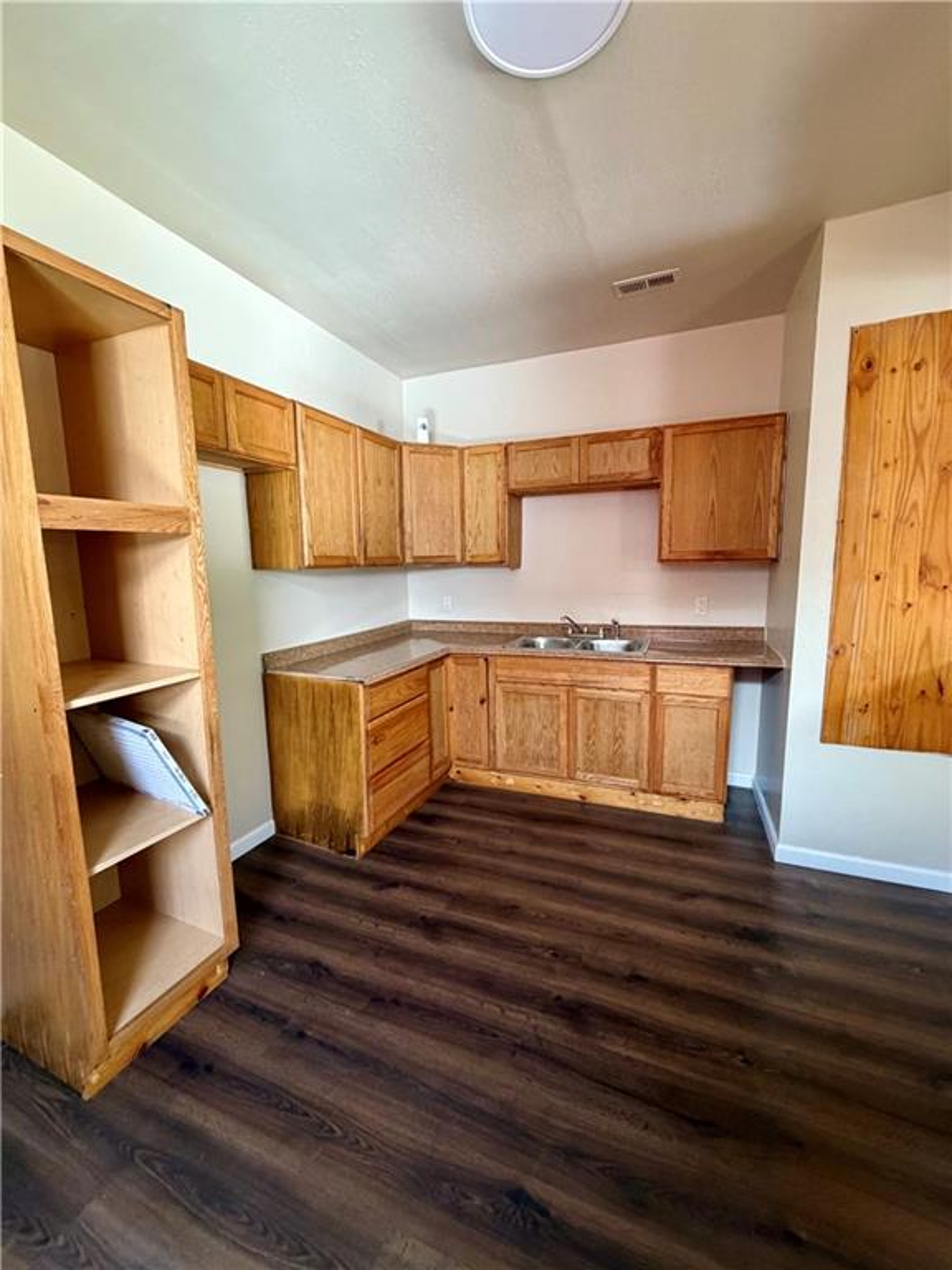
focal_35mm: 14
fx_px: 513
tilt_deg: -8.8
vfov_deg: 102.1
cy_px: 635
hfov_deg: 85.7
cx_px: 476
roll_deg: +0.7
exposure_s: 1/76
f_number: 2.2
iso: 320
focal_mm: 2.22
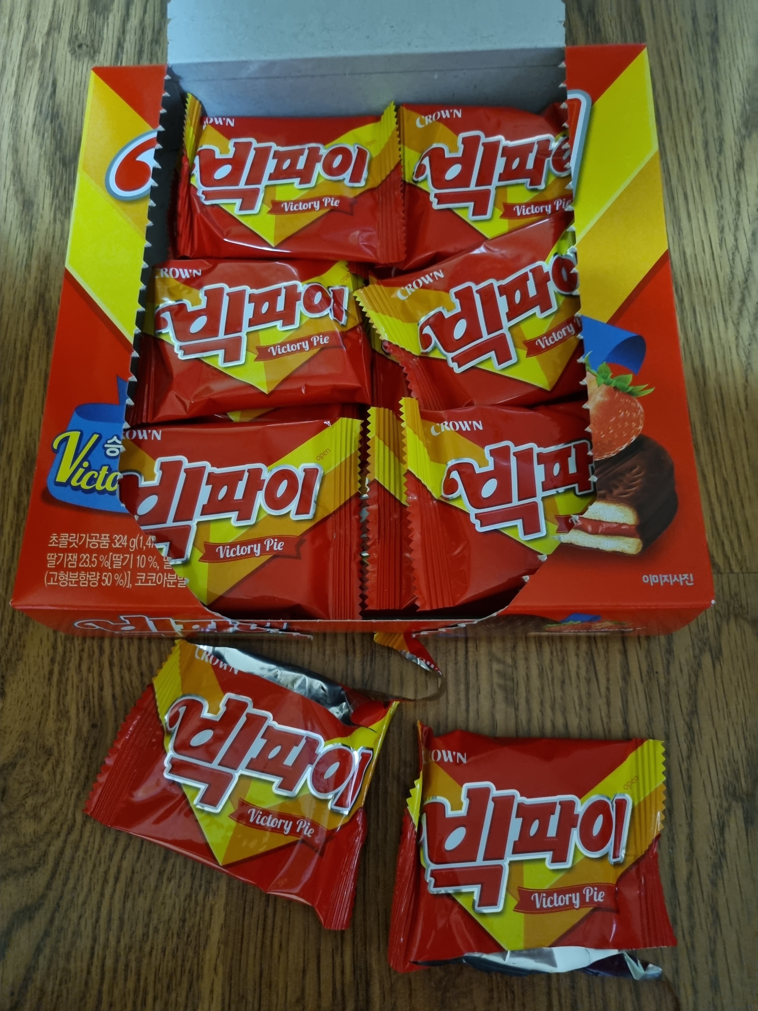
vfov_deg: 67.3
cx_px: 379
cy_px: 506
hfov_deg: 53.1
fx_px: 759
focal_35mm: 26
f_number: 1.8
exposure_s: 1/24
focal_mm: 5.4
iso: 1250
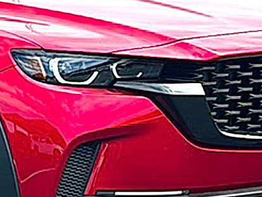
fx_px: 1120
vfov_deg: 10.0
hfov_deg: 13.1
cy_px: 98
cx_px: -37
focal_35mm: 148
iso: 80
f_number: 1.78
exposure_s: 1/2212
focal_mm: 6.86
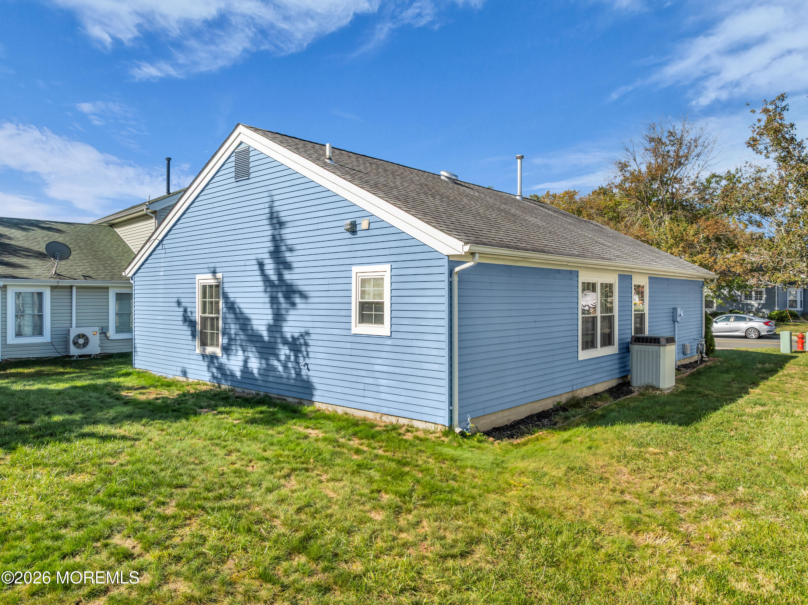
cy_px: 302
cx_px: 404
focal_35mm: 24
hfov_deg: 71.6
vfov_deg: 56.8
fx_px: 560
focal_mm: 12.29
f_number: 2.8
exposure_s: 1/2000
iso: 130
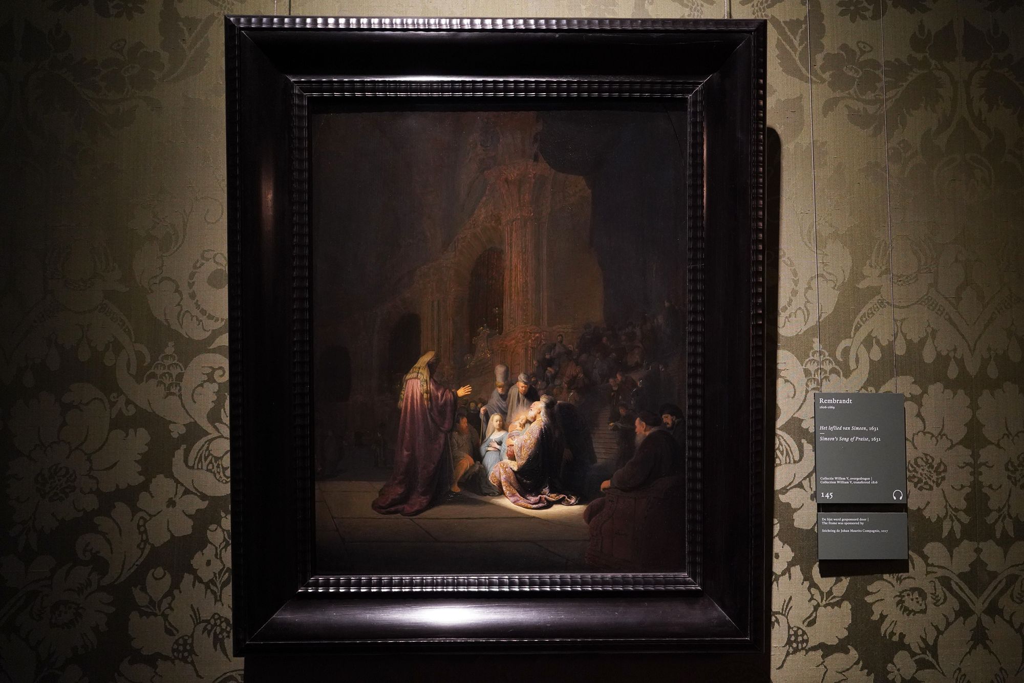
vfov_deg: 53.1
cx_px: 512
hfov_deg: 73.7
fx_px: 683
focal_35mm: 24
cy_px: 342
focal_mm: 24
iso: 3200
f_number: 2.8
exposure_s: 1/80
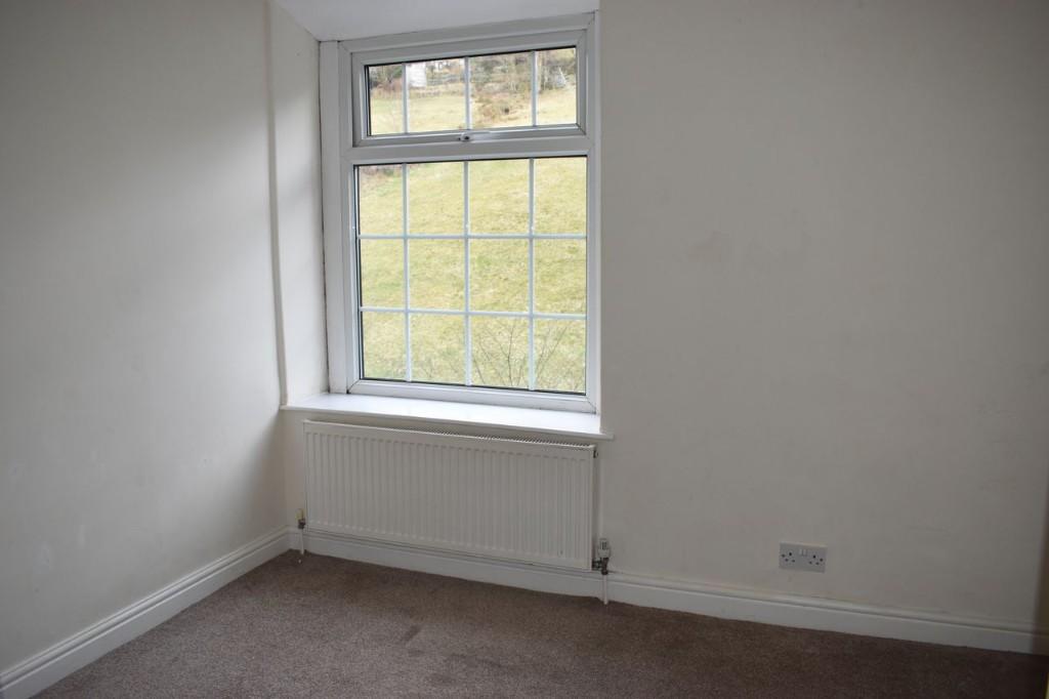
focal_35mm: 27
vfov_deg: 47.9
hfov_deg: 67.4
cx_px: 524
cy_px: 350
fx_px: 786
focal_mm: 18
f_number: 5
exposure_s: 1/125
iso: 800
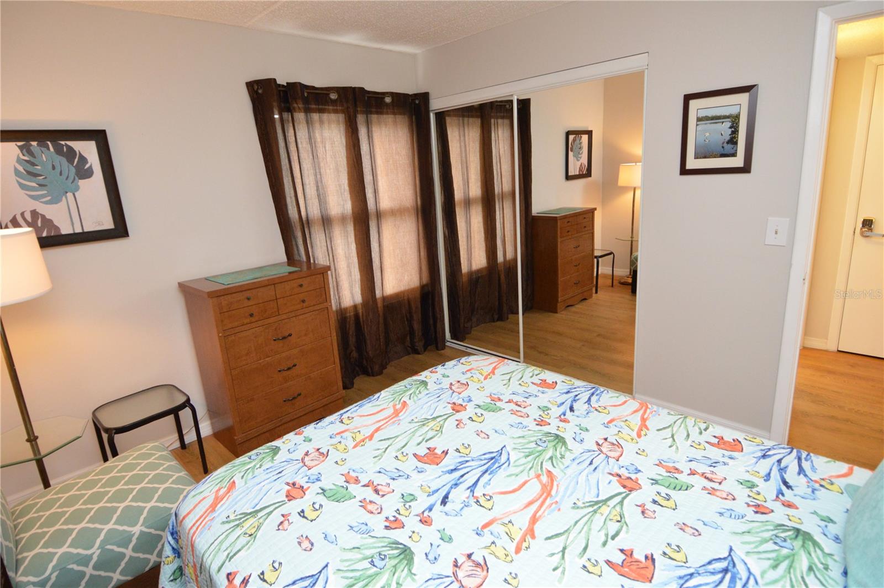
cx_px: 442
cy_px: 294
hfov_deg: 90.1
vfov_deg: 67.3
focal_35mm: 18
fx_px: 441
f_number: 4
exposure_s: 1/60
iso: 1400
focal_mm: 12
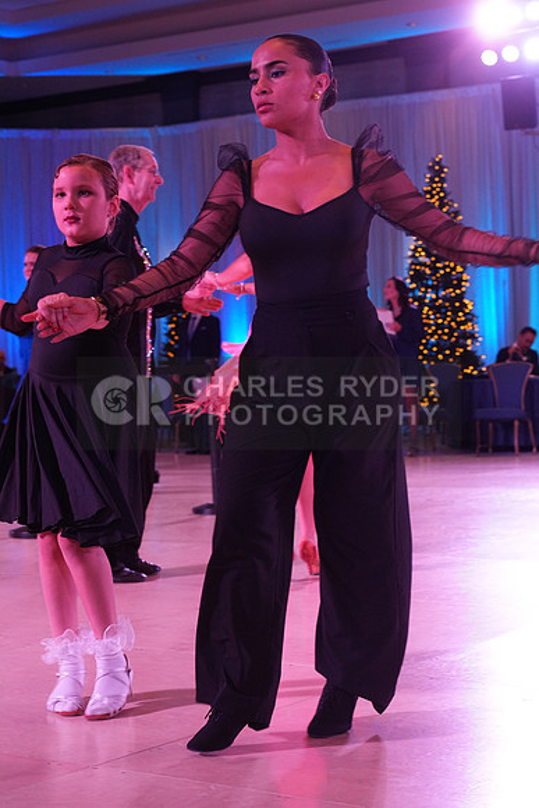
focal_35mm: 70
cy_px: 404
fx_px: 1571
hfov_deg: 19.5
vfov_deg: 28.8
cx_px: 270
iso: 2500
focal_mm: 70
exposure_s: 1/200
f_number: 6.3
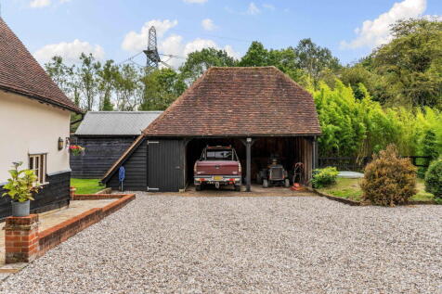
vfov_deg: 39.9
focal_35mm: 33
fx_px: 405
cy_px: 147
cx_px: 221
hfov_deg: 57.2
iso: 640
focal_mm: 22
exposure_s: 1/500
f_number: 9
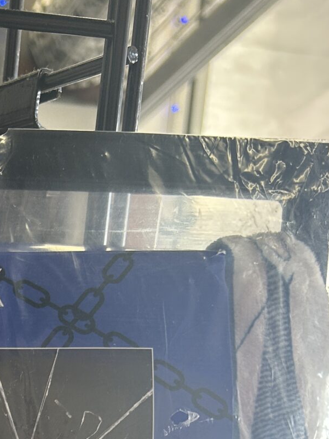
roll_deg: -3.6
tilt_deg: -13.1
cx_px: -107
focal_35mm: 83
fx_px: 1052
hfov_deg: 16.7
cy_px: 695
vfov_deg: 19.8
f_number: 1.5
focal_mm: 5.7
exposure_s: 1/120
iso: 40
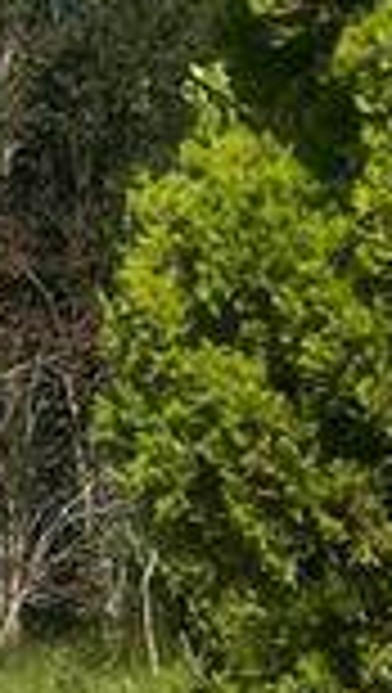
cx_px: -1072
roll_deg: +1.3
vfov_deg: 11.4
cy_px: 144
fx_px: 3463
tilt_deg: +6.4
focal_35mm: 188
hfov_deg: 5.7
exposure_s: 1/12658
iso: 50
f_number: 1.5
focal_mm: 5.7
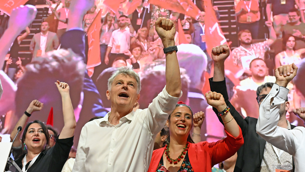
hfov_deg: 42.1
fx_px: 396
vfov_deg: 24.4
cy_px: 80
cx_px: 151
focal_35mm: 49
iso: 6400
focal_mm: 46
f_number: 5.6
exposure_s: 1/250
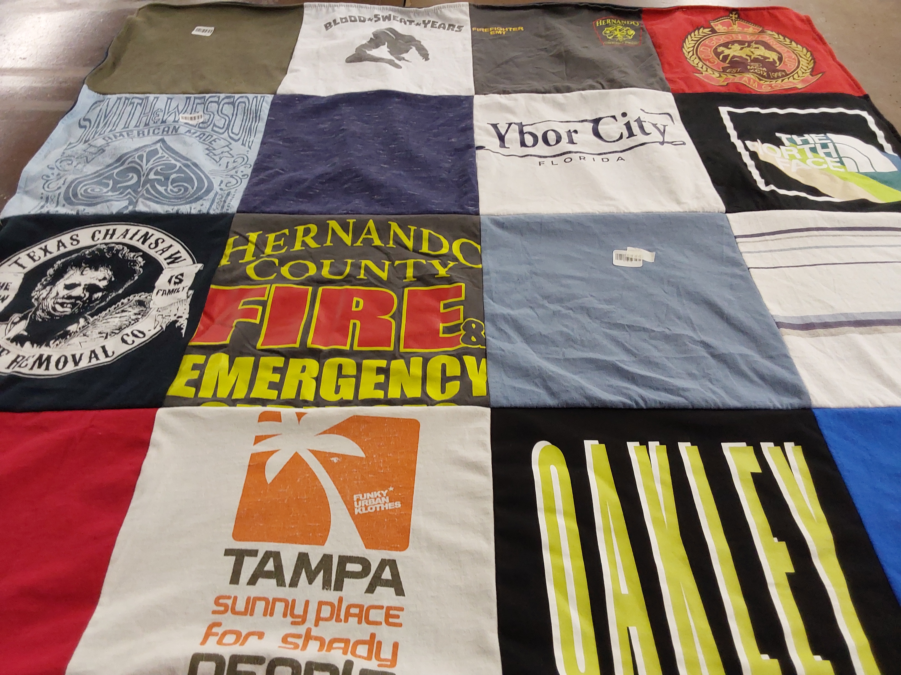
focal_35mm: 28
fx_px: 729
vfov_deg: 49.7
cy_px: 338
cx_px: 450
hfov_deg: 63.4
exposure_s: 1/60
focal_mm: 2.91
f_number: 1.9
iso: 100
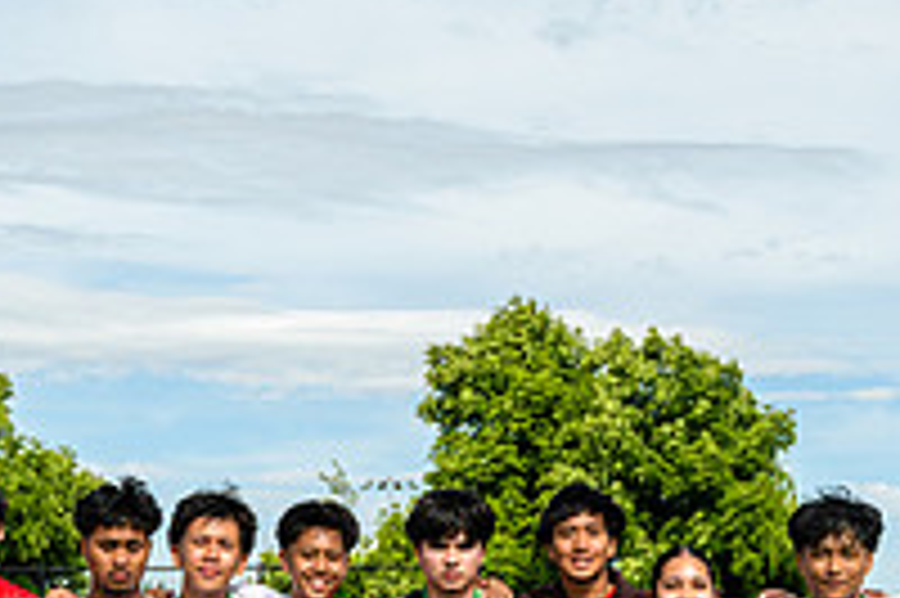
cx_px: 270
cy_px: 807
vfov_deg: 14.0
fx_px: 2323
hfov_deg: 21.8
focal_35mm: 93
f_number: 5.6
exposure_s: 1/400
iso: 100
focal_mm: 32
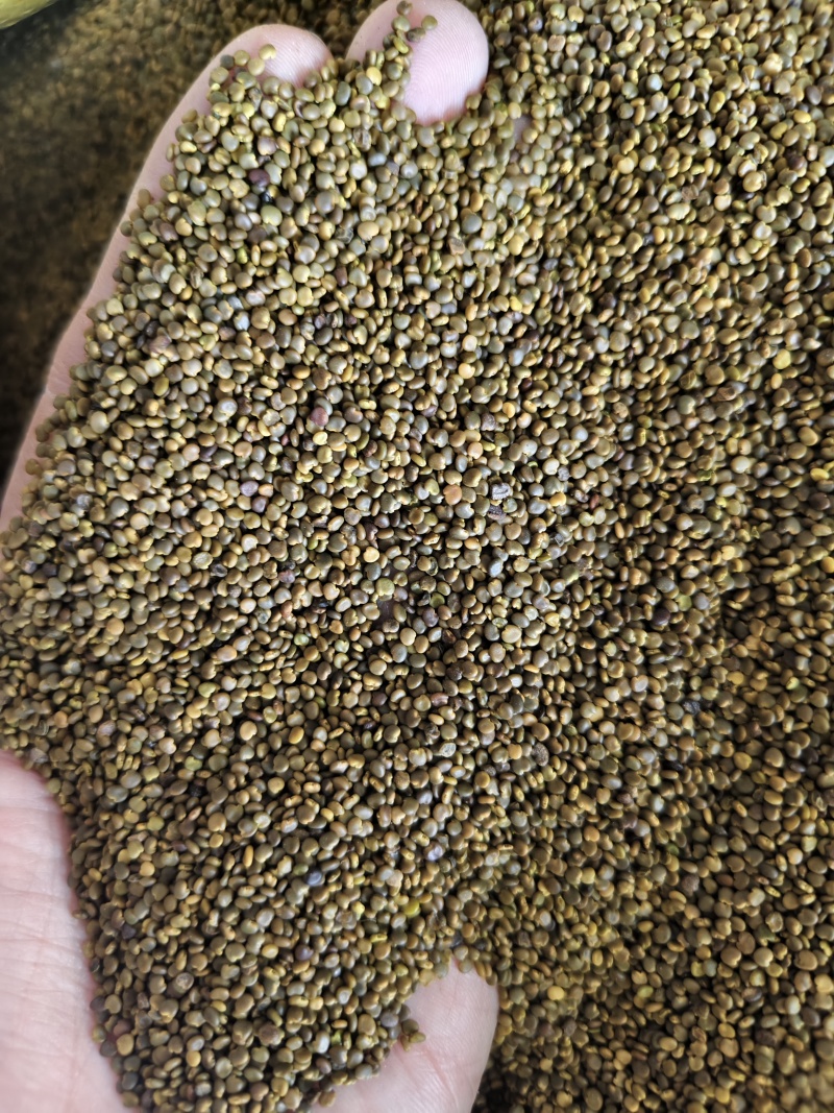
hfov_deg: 58.9
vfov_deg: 73.9
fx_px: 739
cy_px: 556
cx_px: 417
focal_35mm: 23
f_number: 1.88
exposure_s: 1/50
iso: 822
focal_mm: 5.56
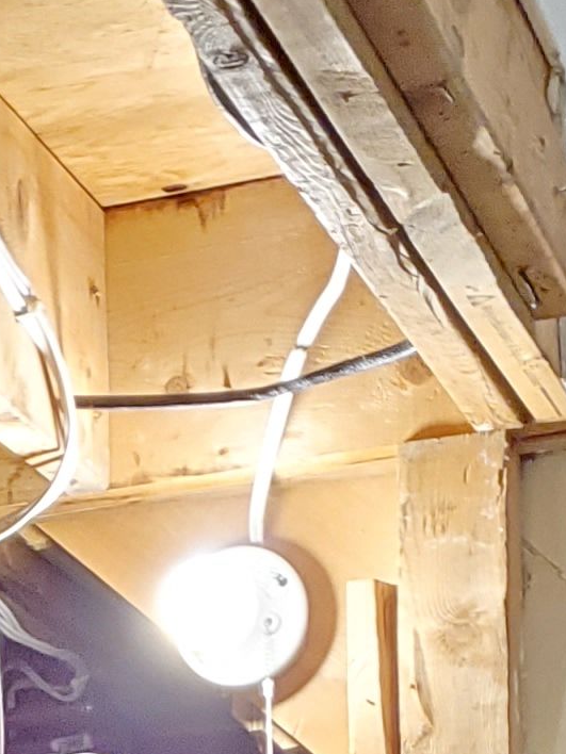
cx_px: -359
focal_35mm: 148
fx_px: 3227
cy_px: 1707
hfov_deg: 9.6
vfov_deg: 11.4
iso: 400
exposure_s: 1/39
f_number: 1.5
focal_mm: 4.3
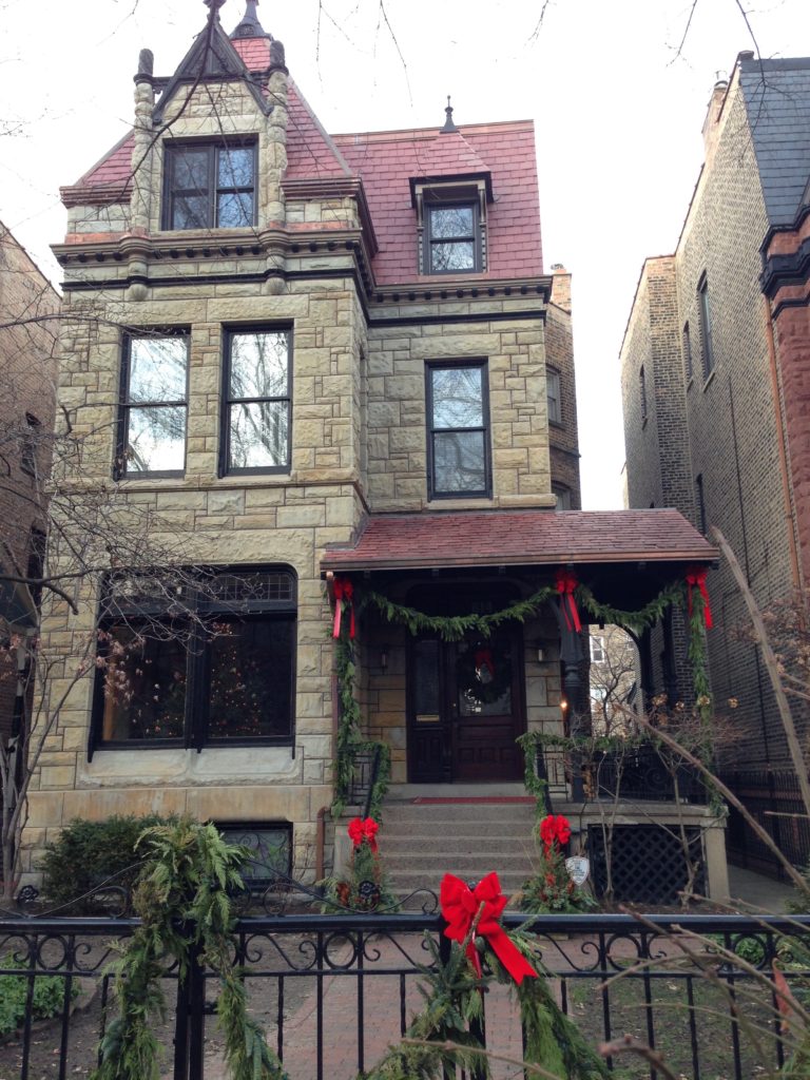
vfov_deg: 55.4
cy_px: 540
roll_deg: +0.3
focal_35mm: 33
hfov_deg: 42.9
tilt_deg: +16.2
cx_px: 405
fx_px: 1030
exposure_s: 1/60
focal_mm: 4.12
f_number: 2.4
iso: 50
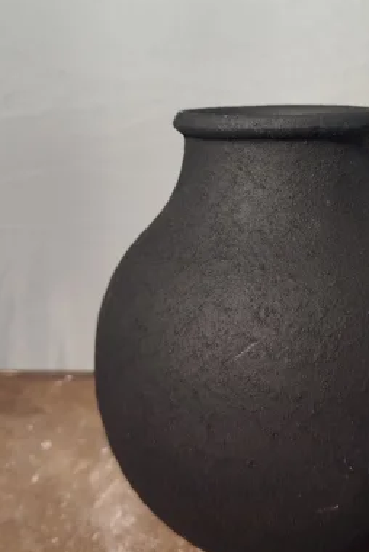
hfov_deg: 31.4
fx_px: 645
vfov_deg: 45.9
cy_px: 200
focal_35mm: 42
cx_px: 279
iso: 64
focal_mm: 5.31
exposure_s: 1/50
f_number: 1.7
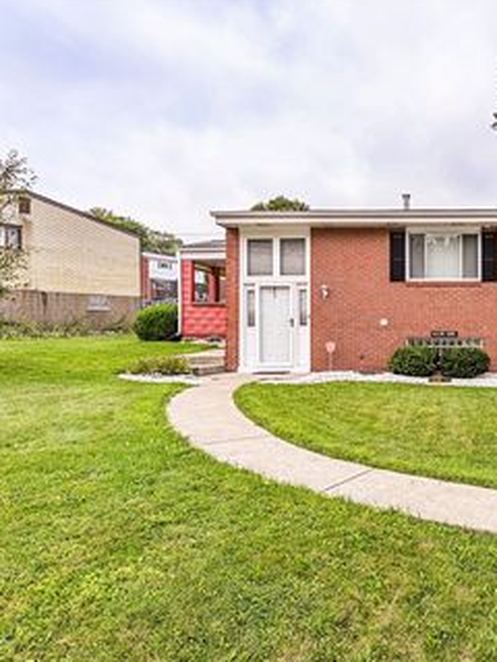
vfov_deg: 65.3
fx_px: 517
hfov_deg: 46.4
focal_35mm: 27
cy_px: 334
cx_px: 447
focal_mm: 18
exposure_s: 1/100
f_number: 9
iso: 100
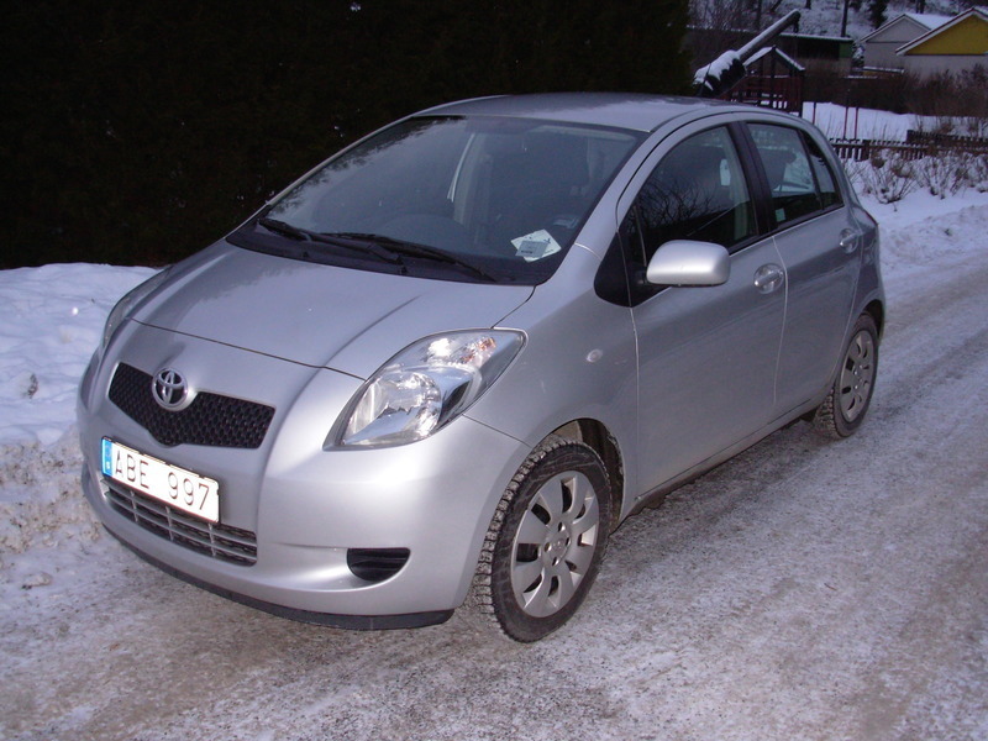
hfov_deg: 49.0
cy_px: 370
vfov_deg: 37.7
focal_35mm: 38
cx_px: 494
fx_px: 1085
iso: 106
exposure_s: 1/67.8
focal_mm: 6.3
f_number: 2.9
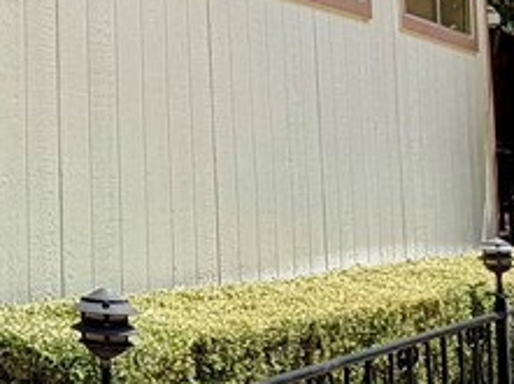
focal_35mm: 65
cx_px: -242
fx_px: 964
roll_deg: -0.3
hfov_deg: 24.0
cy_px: 79
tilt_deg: +6.3
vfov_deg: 22.2
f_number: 2.2
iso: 40
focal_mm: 2.22
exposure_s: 1/619
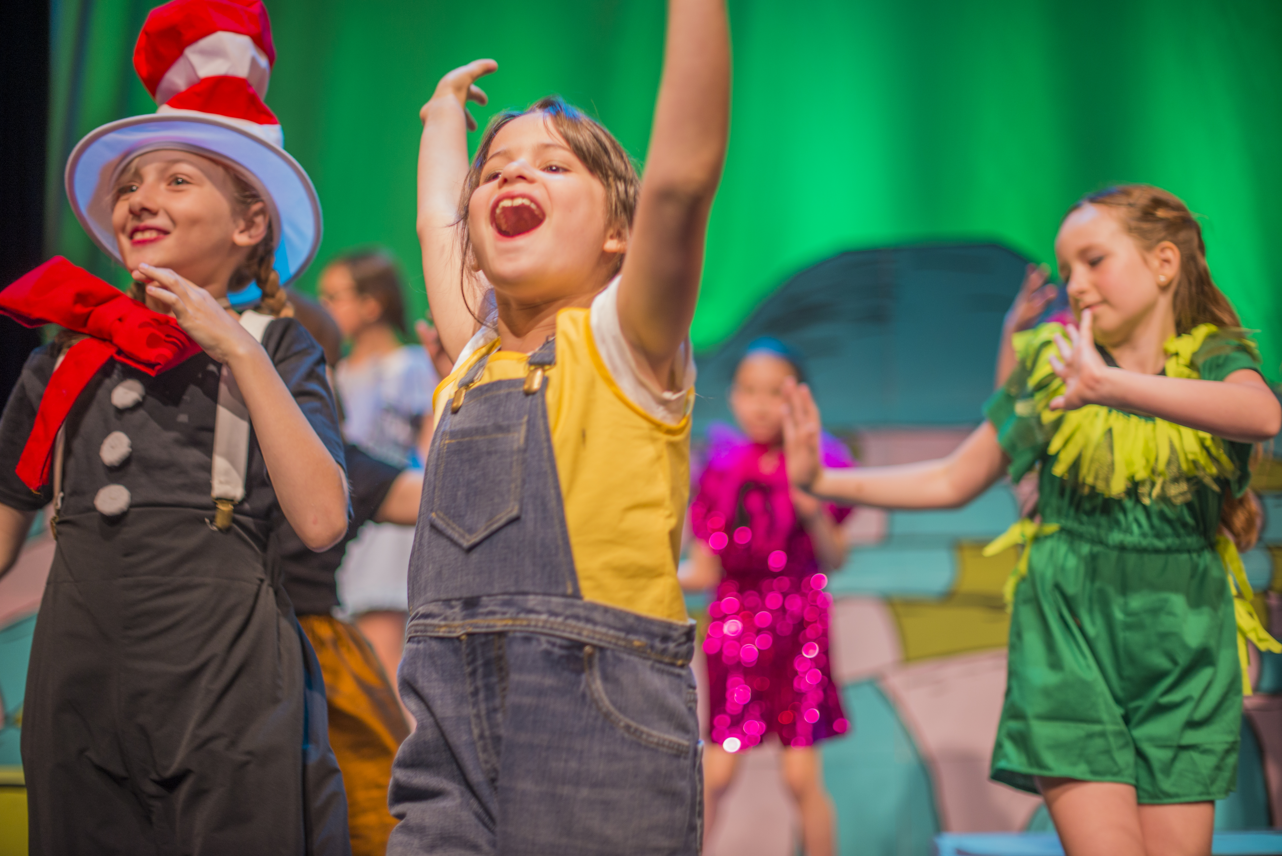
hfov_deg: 39.6
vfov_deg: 27.0
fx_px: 1781
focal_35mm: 50
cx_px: 641
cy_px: 428
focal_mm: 50
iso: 400
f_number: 1.4
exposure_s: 1/320
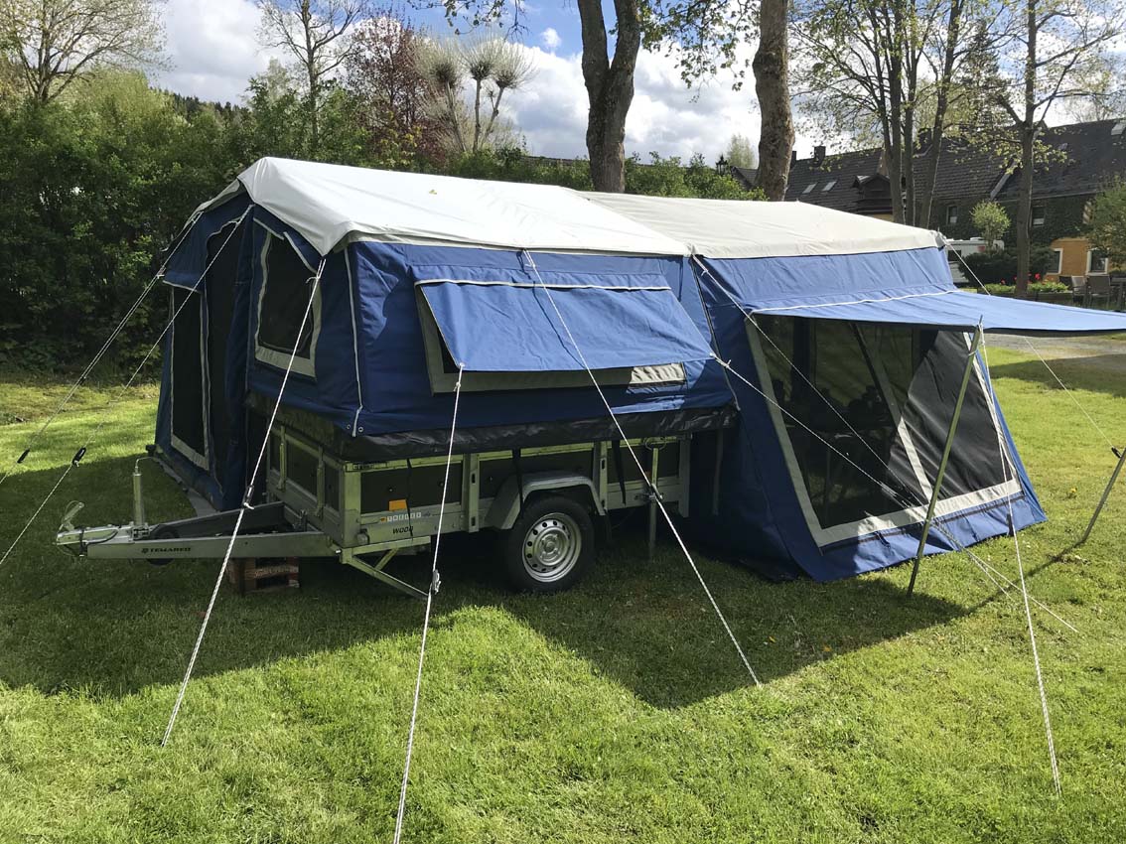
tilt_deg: -7.7
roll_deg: +0.6
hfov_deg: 63.5
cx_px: 563
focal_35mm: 28
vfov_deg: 49.7
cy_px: 422
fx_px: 911
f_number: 1.8
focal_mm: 3.99
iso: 20
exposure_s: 1/2083
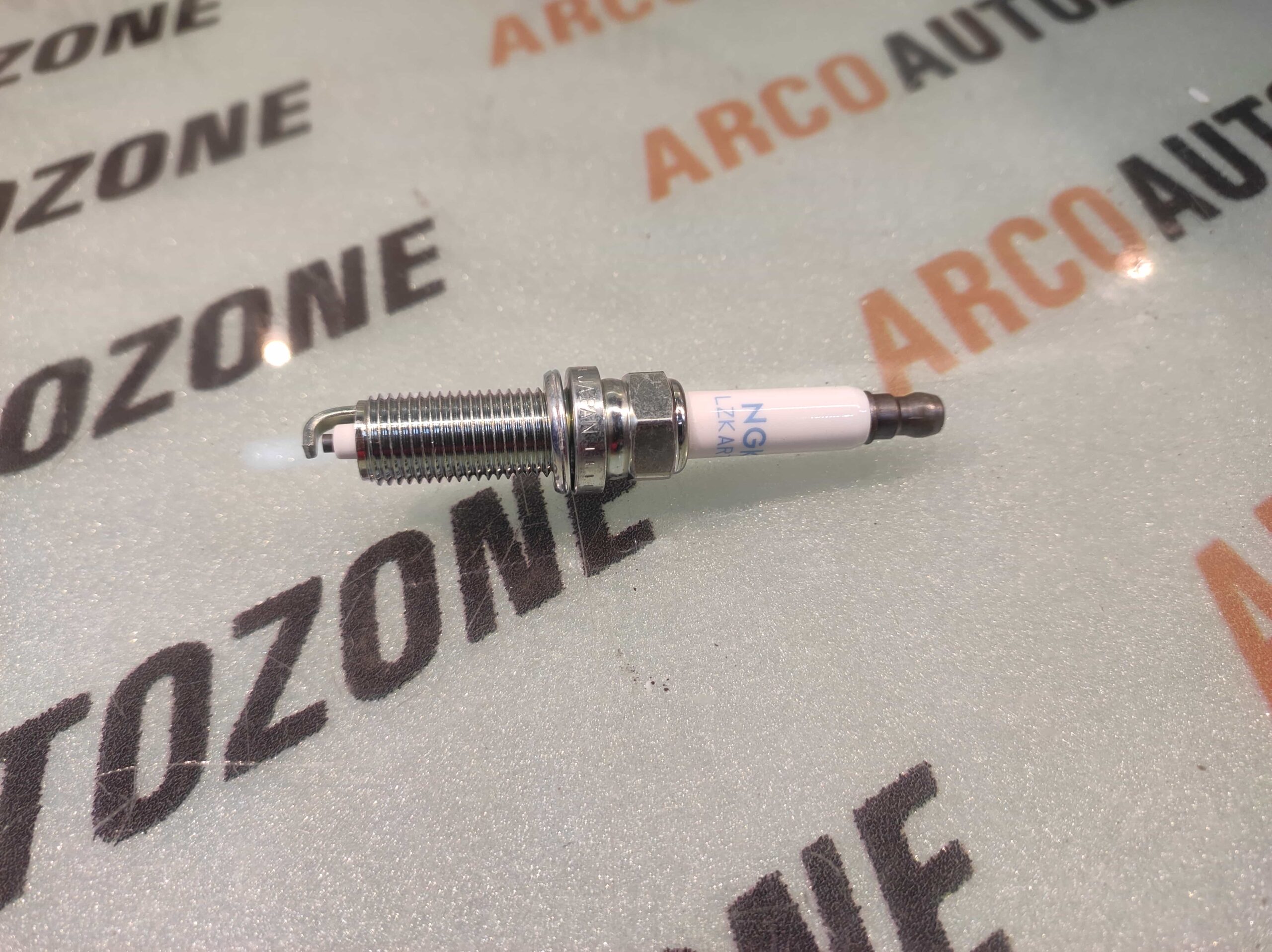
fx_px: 624
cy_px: 476
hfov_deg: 91.1
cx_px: 636
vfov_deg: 74.7
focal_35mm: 17
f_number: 1.79
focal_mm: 4.74
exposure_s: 1/50
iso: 235
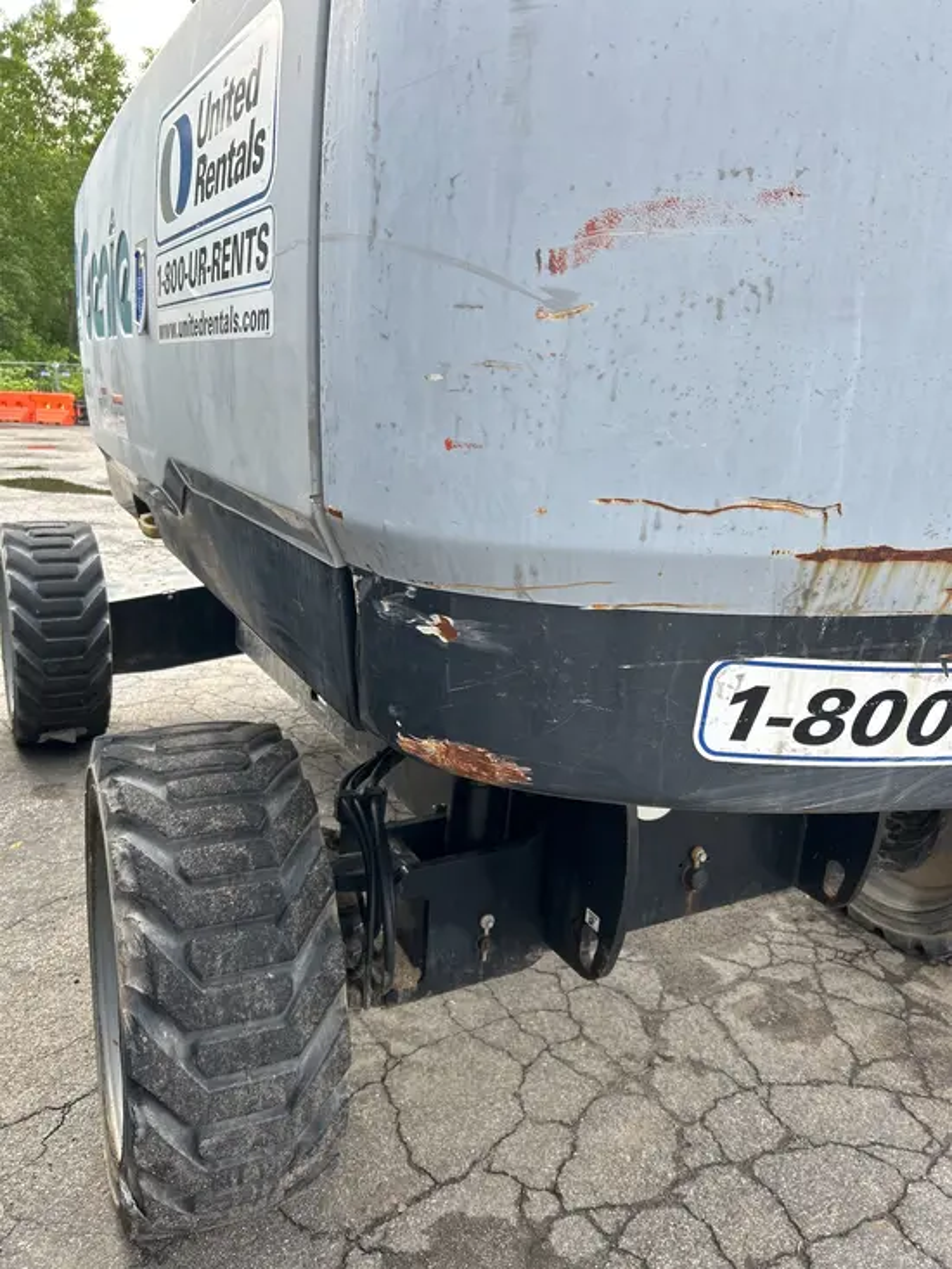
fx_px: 953
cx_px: 476
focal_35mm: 26
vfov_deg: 67.3
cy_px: 634
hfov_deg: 53.1
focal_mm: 5.7
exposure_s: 1/597
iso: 50
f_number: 1.5
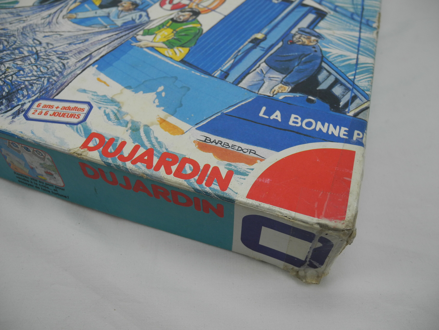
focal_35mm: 28
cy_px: 165
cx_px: 220
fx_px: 355
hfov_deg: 63.4
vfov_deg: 49.7
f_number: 2.8
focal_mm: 6
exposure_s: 1/175
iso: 100
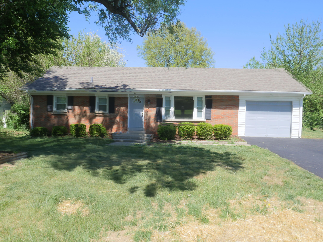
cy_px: 121
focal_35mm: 28
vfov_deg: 49.7
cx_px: 162
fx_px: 261
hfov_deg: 63.4
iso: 200
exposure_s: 1/60
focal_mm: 14
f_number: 14
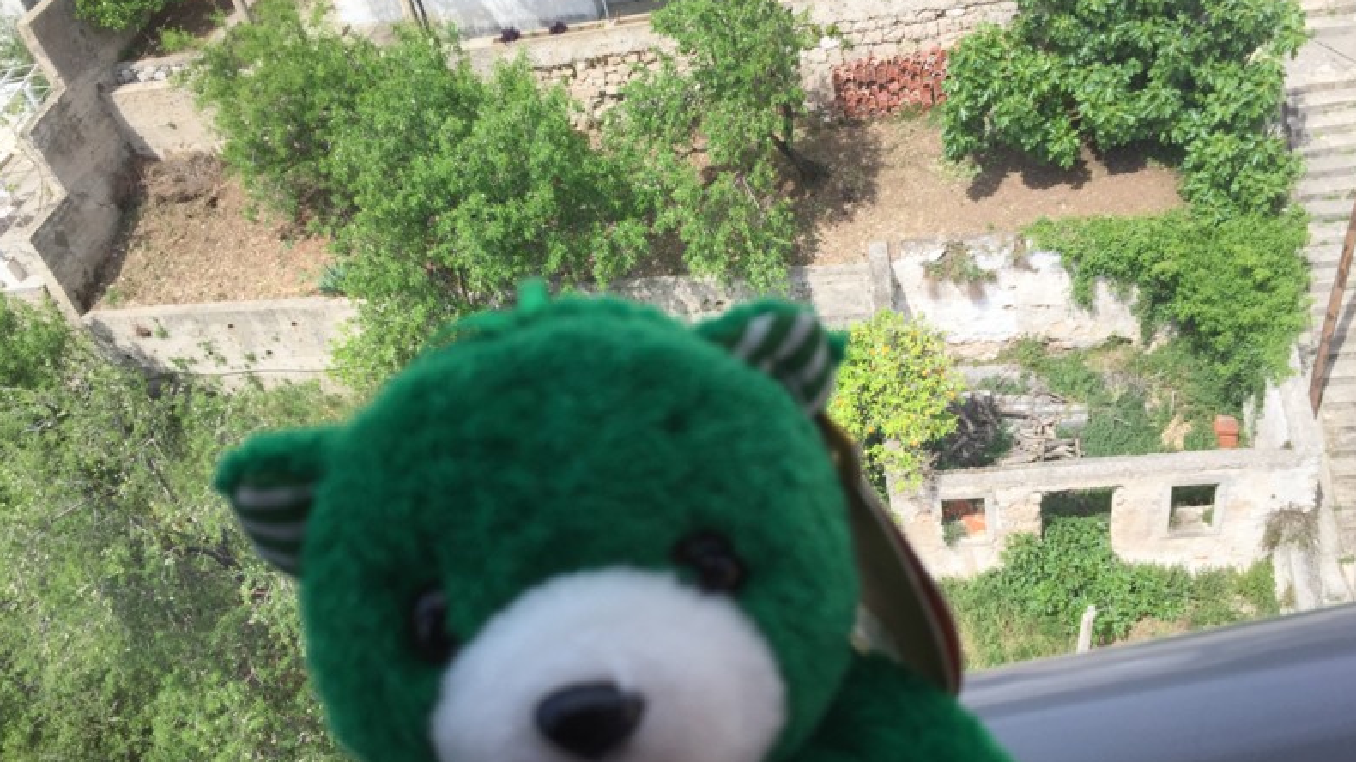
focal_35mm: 32
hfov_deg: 61.0
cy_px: 407
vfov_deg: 36.6
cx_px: 676
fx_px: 1150
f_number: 2.2
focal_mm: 4.15
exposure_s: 1/706
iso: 32
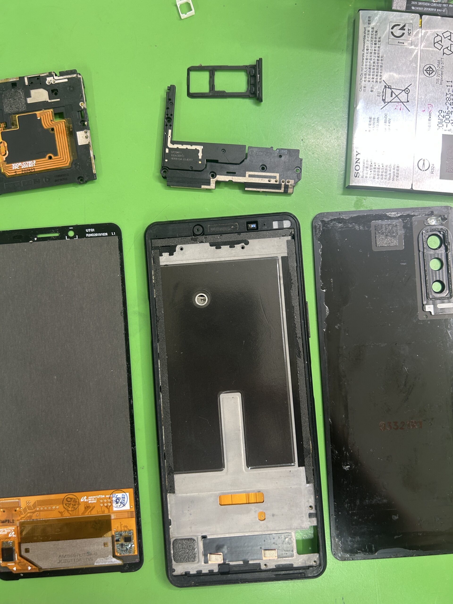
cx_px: 226
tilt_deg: -87.1
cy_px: 302
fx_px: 454
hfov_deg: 53.1
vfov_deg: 67.3
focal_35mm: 26
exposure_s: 1/60
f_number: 1.5
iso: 80
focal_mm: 5.7
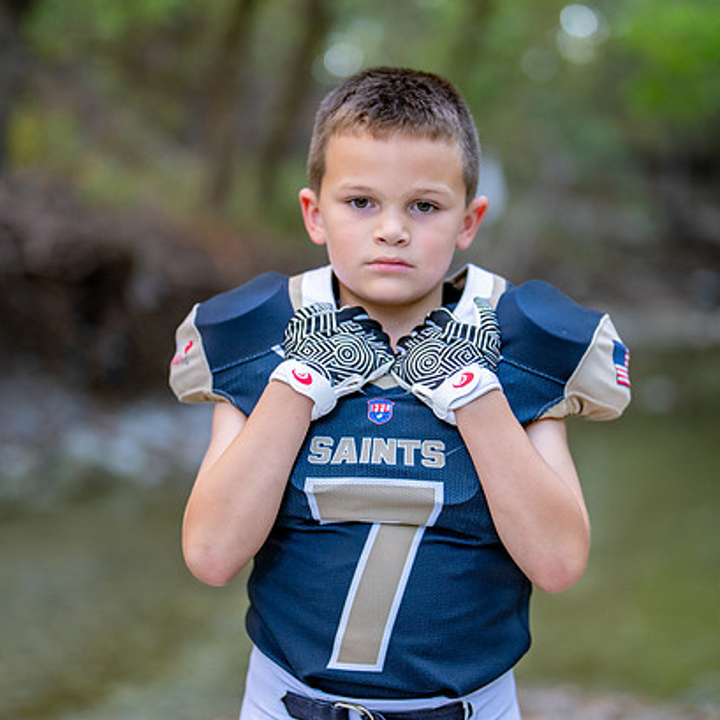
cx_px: 407
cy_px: 392
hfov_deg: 22.2
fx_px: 1836
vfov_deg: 22.2
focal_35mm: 78
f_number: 1.2
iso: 500
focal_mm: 50
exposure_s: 1/500
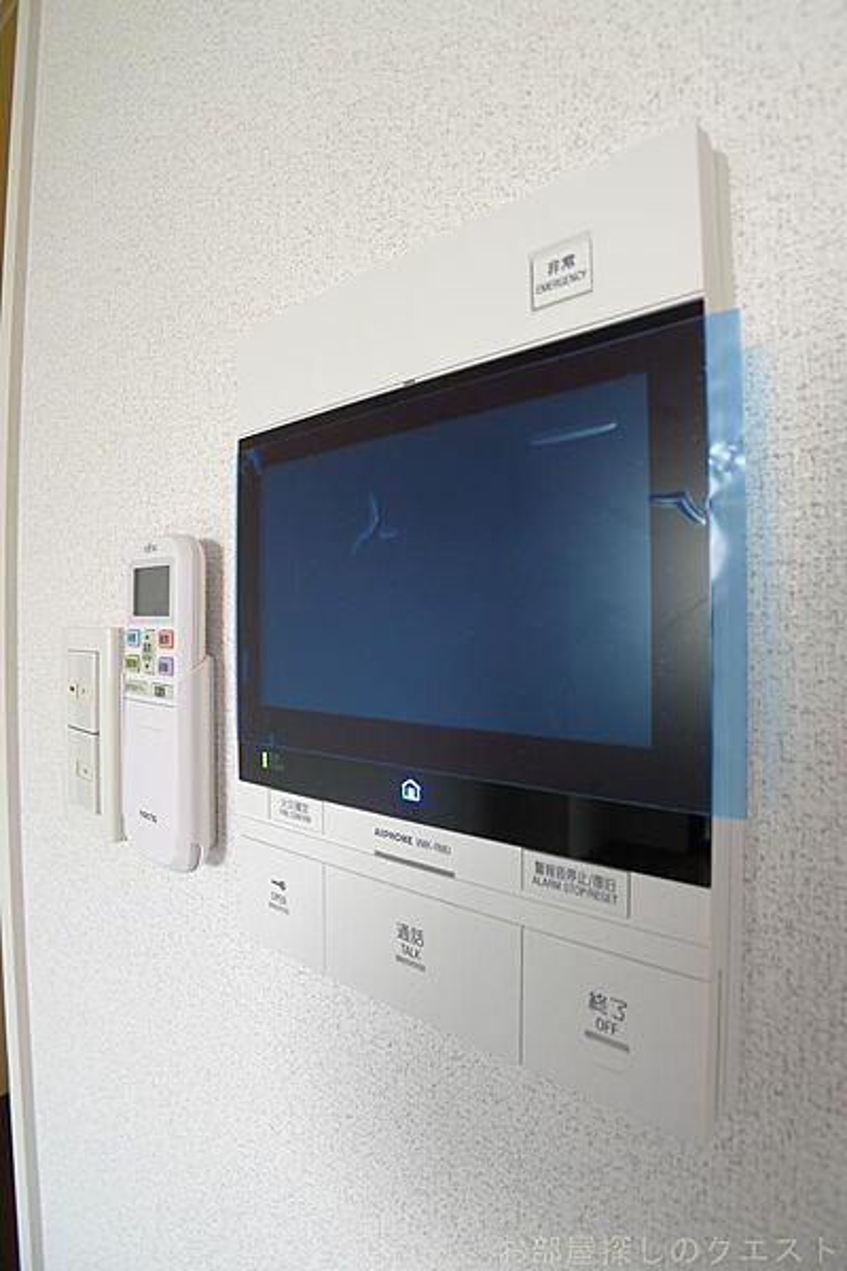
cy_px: 636
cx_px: 424
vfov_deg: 73.7
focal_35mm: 24
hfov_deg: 53.1
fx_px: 847
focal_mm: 5.1
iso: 80
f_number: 2
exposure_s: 1/20
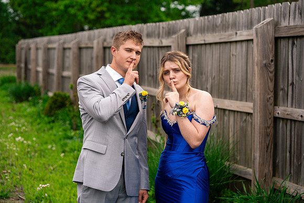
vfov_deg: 16.1
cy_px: 102
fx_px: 718
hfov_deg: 23.9
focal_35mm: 85
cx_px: 152
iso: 400
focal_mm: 85
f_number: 3.5
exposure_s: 1/1000
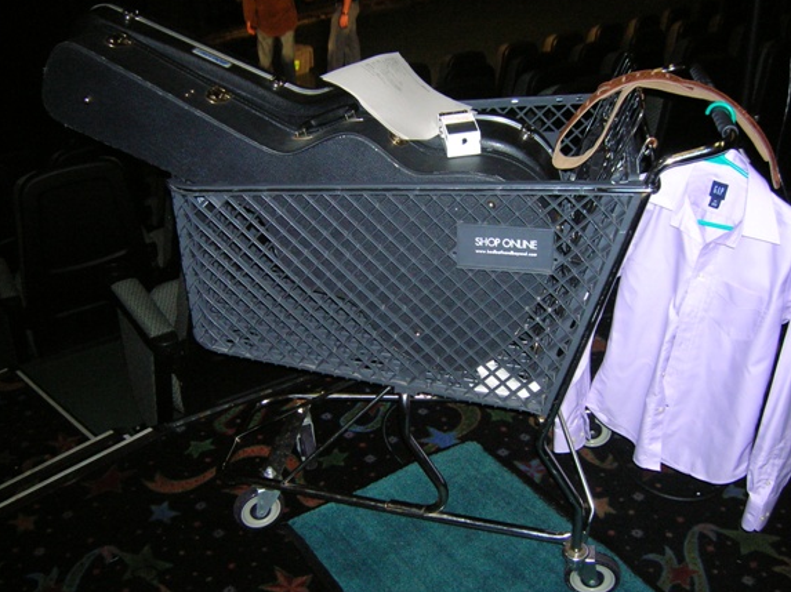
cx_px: 416
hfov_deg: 49.0
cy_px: 310
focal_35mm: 38
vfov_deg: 37.7
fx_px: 868
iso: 147
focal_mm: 5.7
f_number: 2.9
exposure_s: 1/60.1
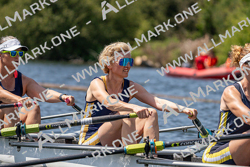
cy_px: 84
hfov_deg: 7.9
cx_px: 125
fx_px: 1813
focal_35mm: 261
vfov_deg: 5.3
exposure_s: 1/2000
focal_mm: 261
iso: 250
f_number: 5.6
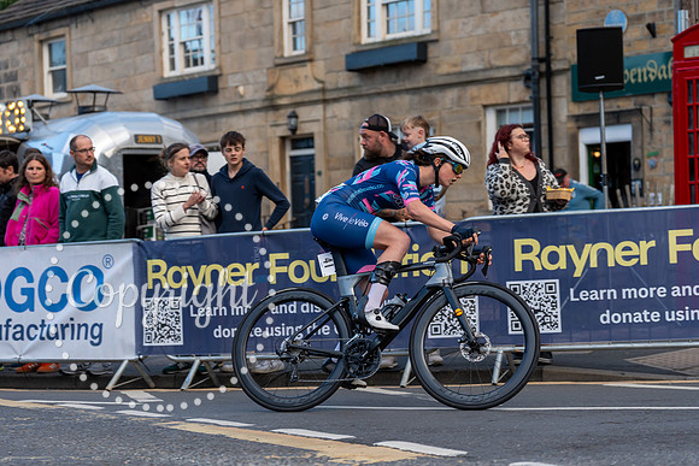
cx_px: 350
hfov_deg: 26.3
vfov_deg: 17.7
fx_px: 1495
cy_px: 233
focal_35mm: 77
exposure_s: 1/1000
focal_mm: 77
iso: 400
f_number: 3.2
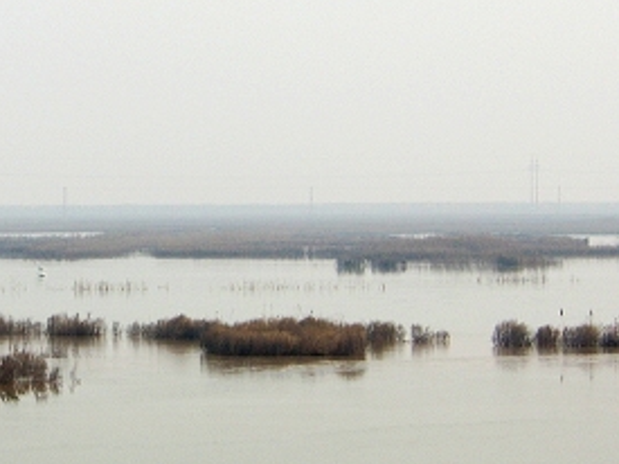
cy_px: 196
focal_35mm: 163
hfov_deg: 12.0
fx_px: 2913
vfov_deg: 9.1
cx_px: -41
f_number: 5.6
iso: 50
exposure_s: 1/192
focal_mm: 18.38
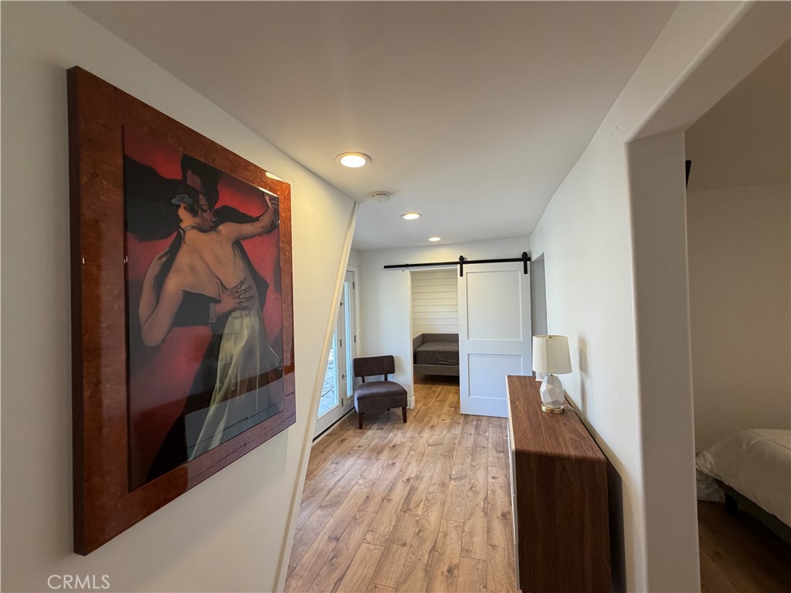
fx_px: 320
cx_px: 396
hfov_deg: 102.1
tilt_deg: +1.1
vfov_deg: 85.7
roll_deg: +2.8
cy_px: 296
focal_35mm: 14
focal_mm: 2.22
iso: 200
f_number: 2.2
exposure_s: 1/60
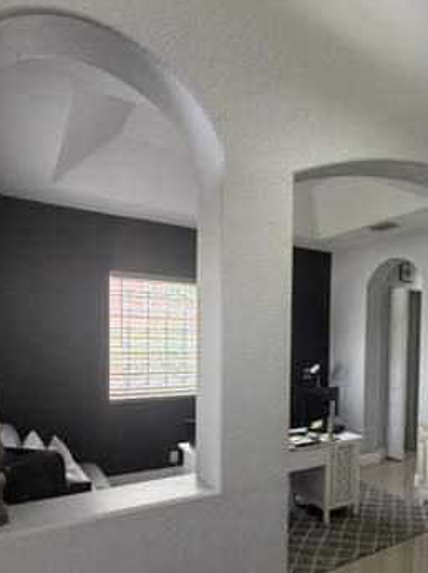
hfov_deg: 50.2
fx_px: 429
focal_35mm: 26
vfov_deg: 66.3
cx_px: 335
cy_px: 360
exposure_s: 1/60
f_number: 2.2
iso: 160
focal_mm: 2.22
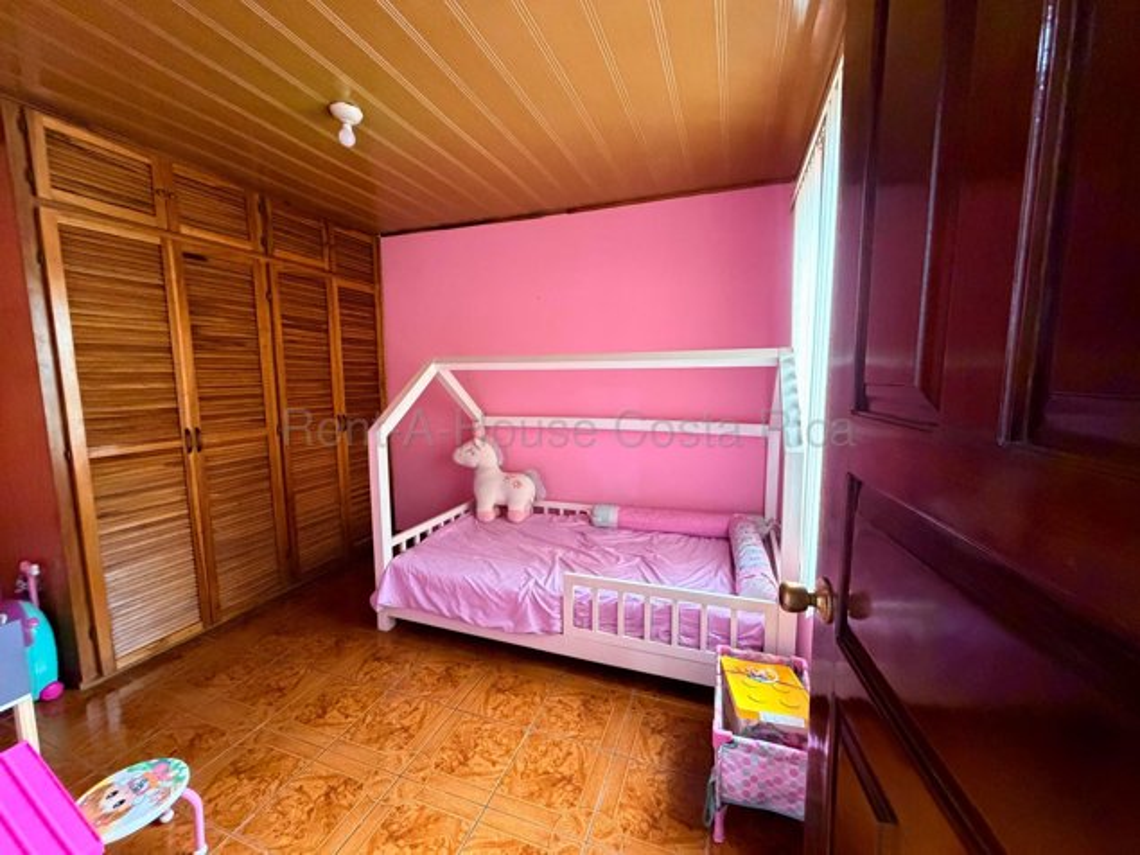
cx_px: 570
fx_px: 461
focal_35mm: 14
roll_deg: +1.1
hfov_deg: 102.1
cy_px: 428
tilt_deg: -6.4
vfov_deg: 85.7
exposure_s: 1/60
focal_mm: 2.22
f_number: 2.2
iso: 800
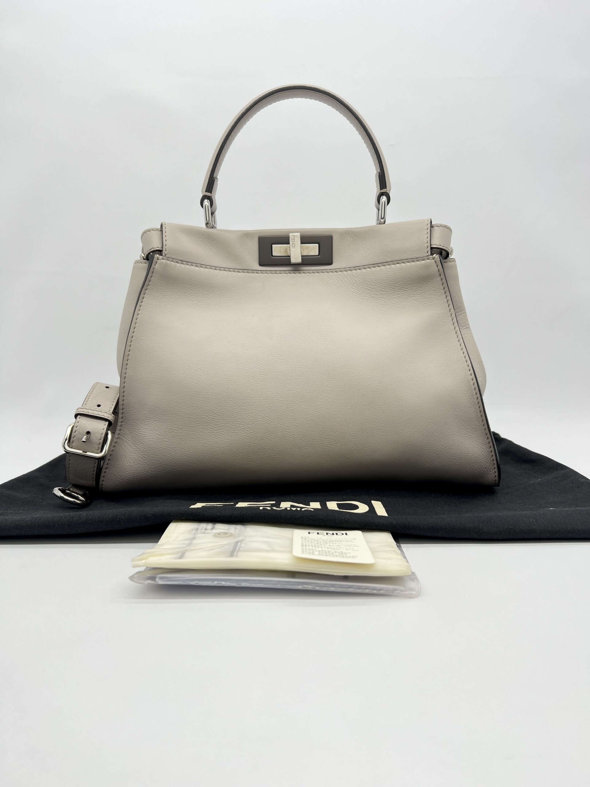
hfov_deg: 53.1
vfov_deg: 67.3
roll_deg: +0.8
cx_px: 295
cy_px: 394
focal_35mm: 26
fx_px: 591
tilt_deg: -5.0
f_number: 1.5
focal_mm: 5.7
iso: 32
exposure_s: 1/131
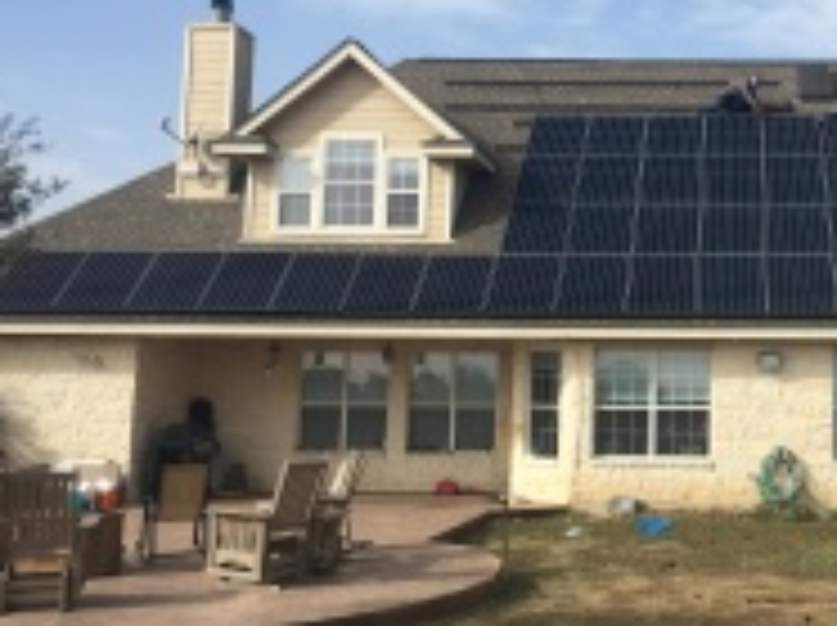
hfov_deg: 32.4
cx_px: 729
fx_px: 1376
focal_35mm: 57
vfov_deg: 25.5
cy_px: 225
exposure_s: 1/1282
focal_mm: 4.15
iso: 25
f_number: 2.2
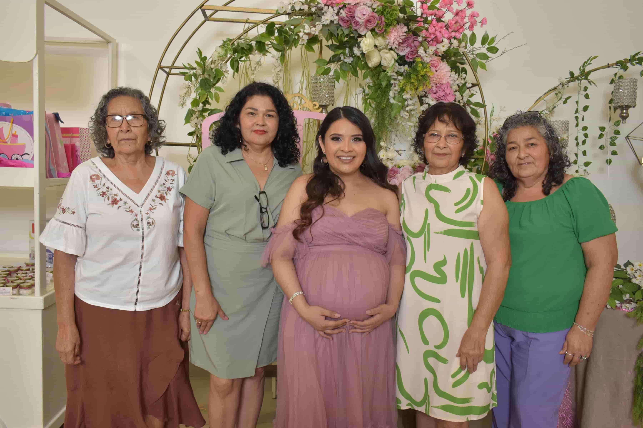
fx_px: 536
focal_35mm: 30
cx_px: 322
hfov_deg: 61.9
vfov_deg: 43.6
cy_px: 214
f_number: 5
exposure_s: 1/50
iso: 800
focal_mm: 20
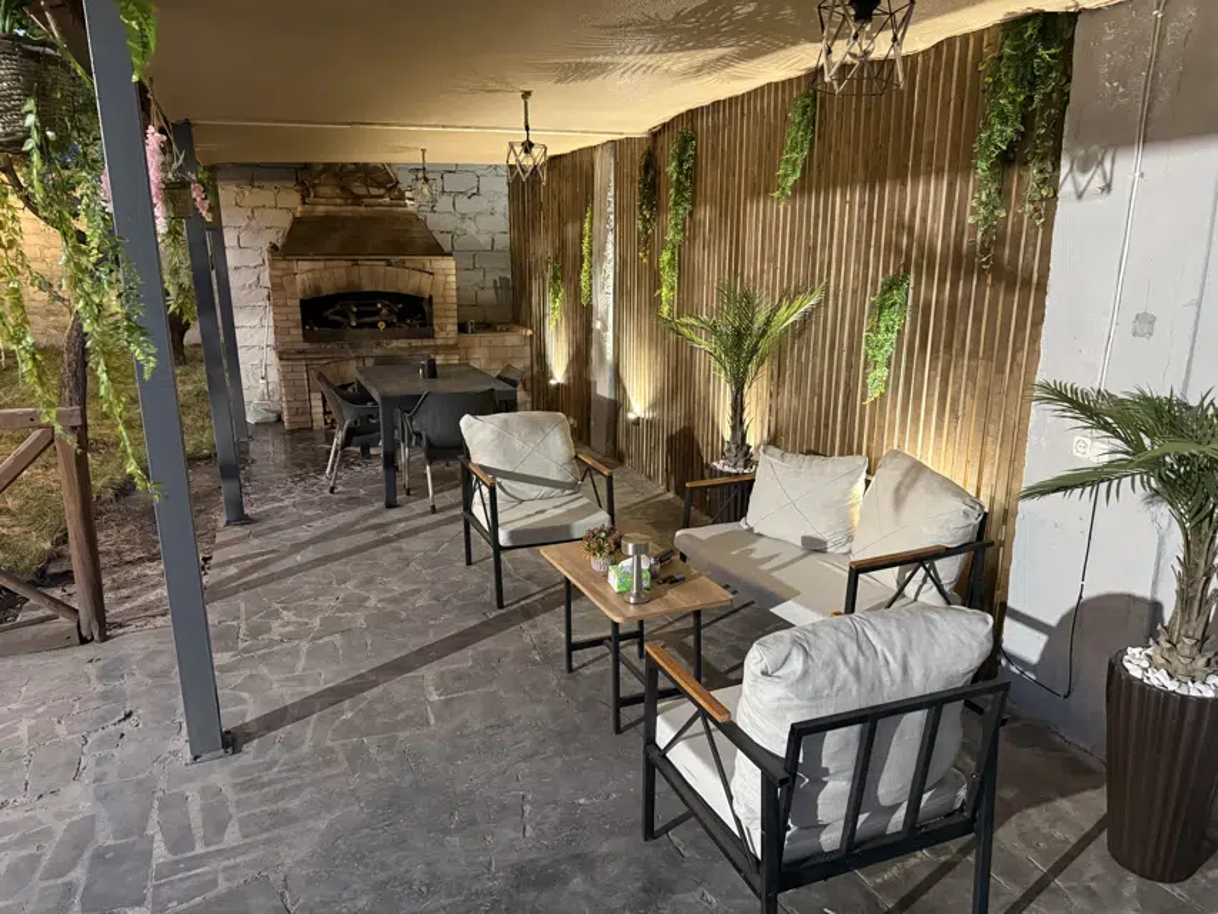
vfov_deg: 56.8
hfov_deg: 71.6
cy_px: 457
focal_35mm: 24
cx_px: 609
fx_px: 845
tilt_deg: -12.6
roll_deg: -0.4
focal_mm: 6.76
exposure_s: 1/33
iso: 800
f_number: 1.78
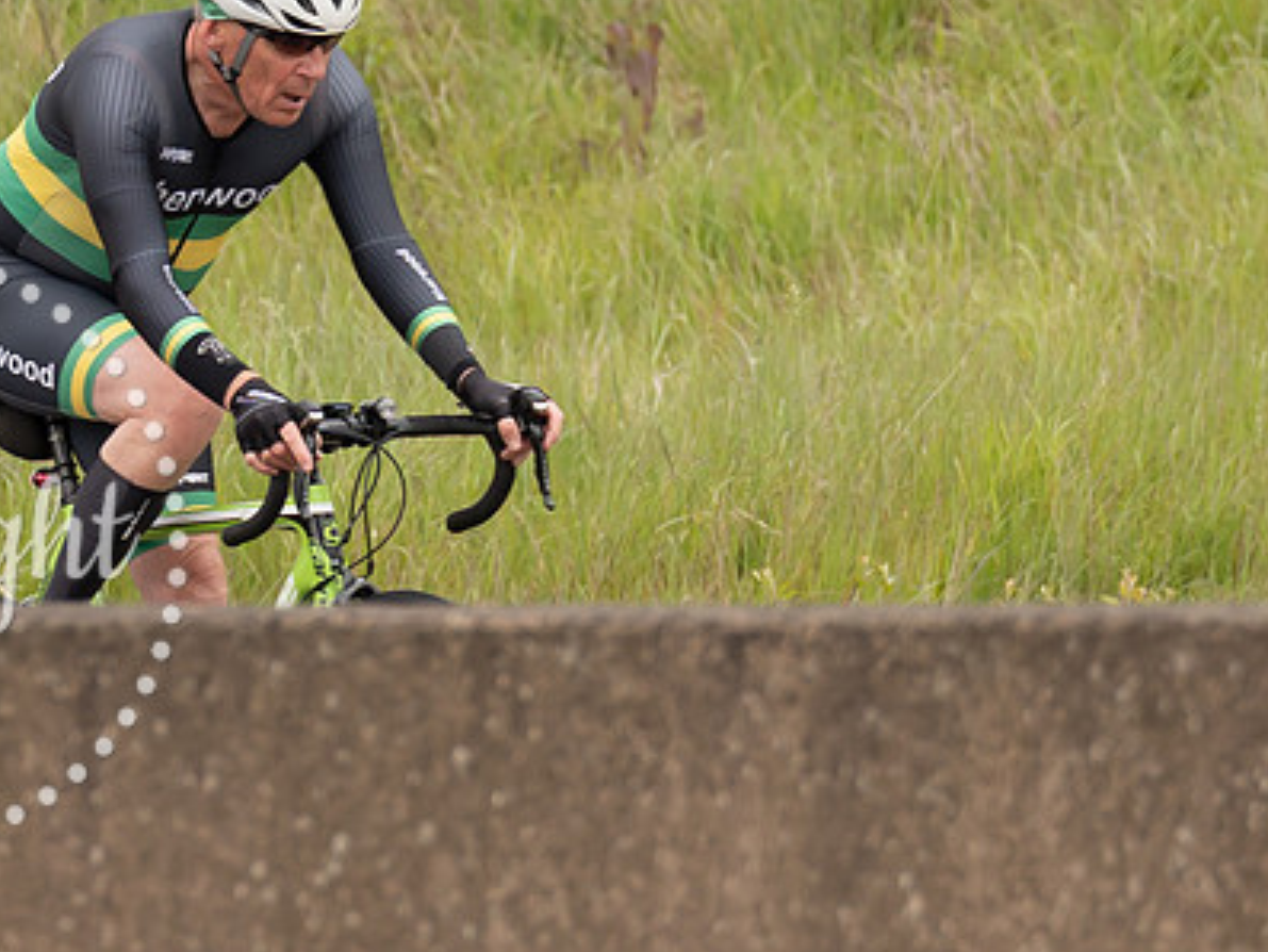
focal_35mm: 926
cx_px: 180
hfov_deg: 2.1
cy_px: 45
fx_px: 33930
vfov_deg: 1.6
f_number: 4
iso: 250
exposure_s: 1/1000
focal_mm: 200
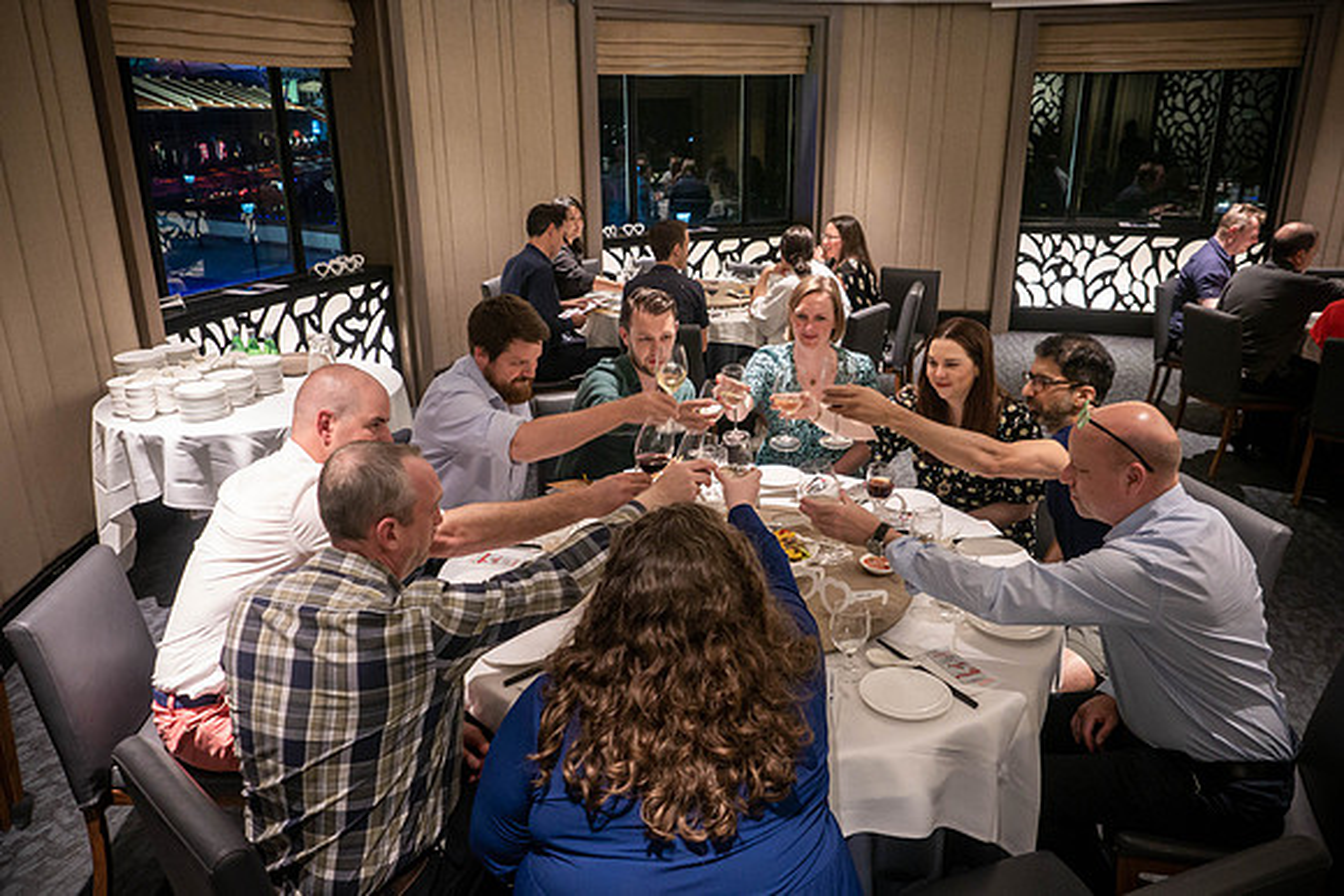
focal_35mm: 25
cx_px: 672
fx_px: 932
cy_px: 448
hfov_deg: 71.6
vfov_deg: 51.4
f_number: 2.8
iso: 2000
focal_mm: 12
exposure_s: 1/60
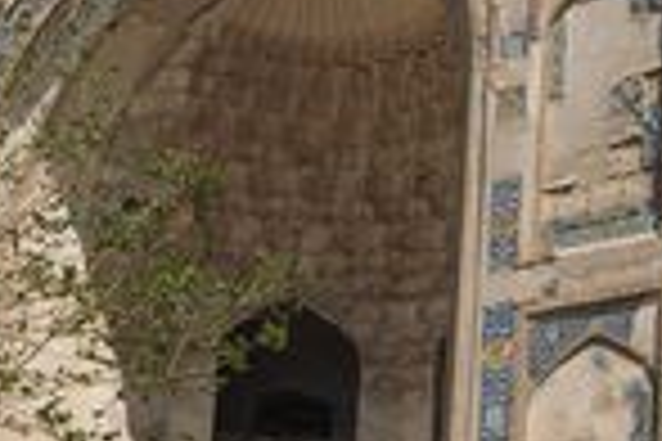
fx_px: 1820
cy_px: 304
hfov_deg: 20.5
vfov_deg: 13.8
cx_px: 491
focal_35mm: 99
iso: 200
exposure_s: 1/800
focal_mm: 14
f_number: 7.1
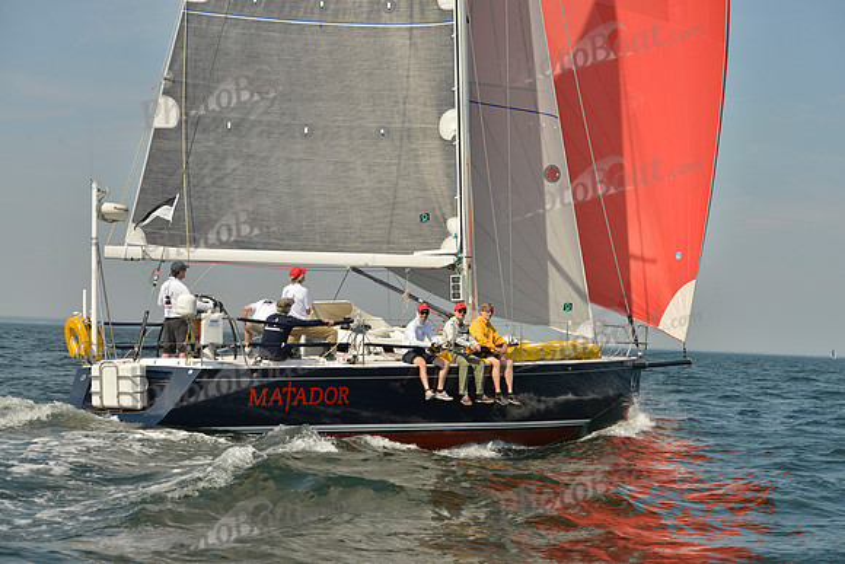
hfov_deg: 28.8
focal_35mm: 70
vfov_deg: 19.5
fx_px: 1643
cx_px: 422
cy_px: 282
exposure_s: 1/1250
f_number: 7.1
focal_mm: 70
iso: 200
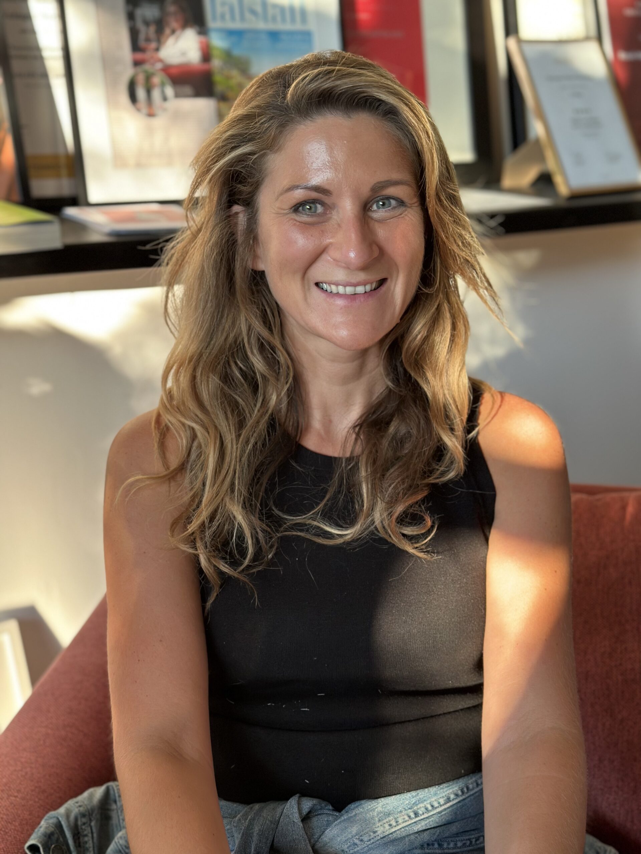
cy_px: 427
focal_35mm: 48
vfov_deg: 39.7
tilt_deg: -16.9
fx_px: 1185
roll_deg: +0.5
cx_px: 320
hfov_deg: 30.3
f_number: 1.78
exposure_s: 1/89
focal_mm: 6.86
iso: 125
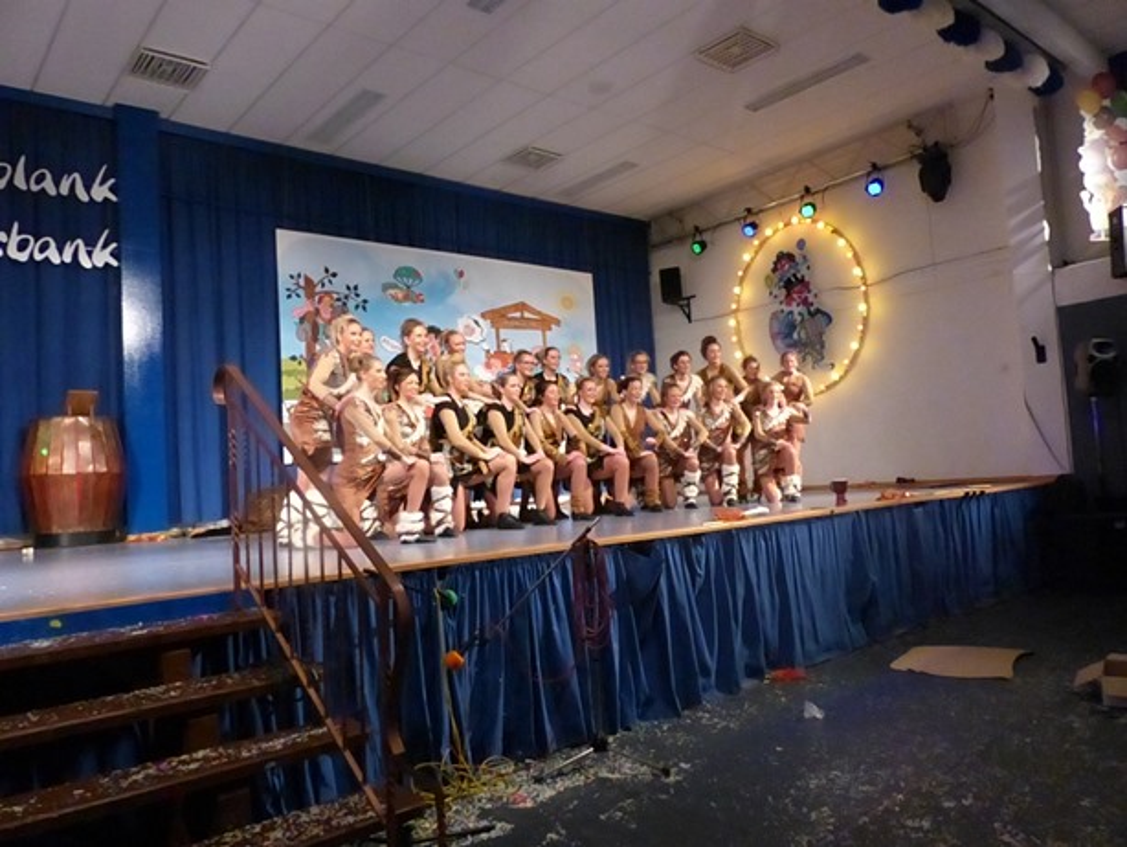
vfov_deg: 54.9
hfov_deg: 69.4
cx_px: 564
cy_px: 424
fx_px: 814
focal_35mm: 25
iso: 1600
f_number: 3.5
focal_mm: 4.5
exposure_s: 1/100
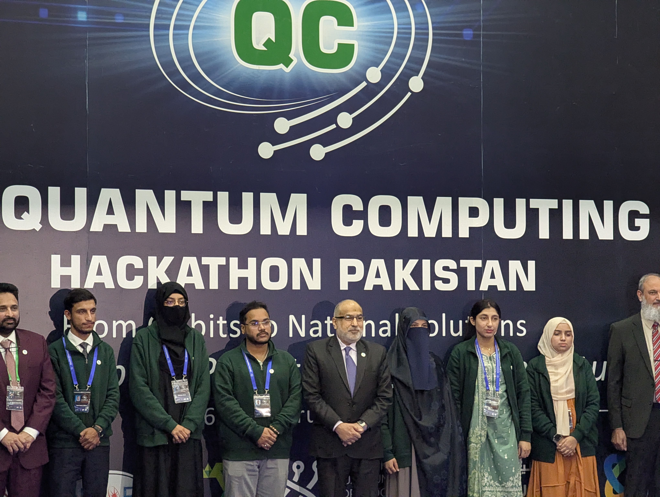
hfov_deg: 18.5
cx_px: 330
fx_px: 2024
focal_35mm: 106
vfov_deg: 14.0
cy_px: 248
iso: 736
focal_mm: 19
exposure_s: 1/50
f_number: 3.5
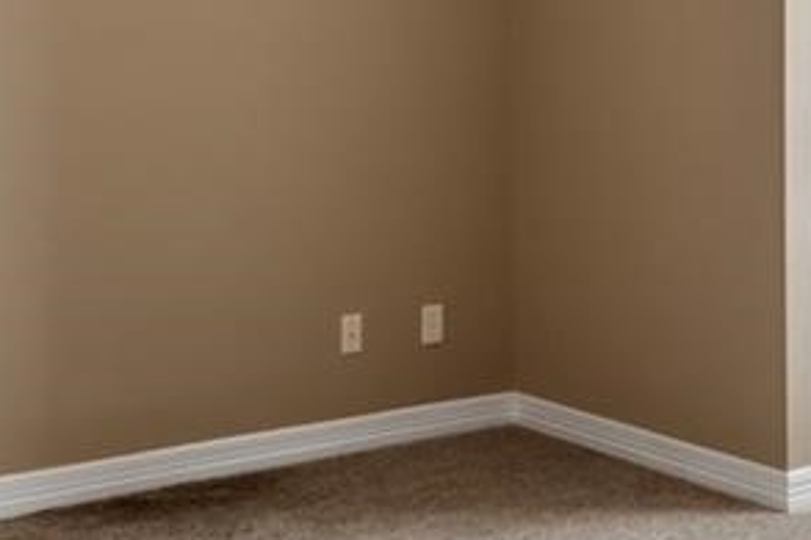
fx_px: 1261
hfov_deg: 35.5
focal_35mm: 56
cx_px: 324
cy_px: 79
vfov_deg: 23.7
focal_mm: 16
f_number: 7.1
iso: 800
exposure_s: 1/25
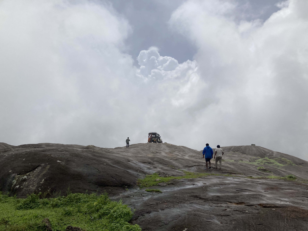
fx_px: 249
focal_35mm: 28
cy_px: 116
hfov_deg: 63.4
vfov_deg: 49.7
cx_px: 154
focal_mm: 3.99
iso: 25
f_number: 1.8
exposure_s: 1/9804
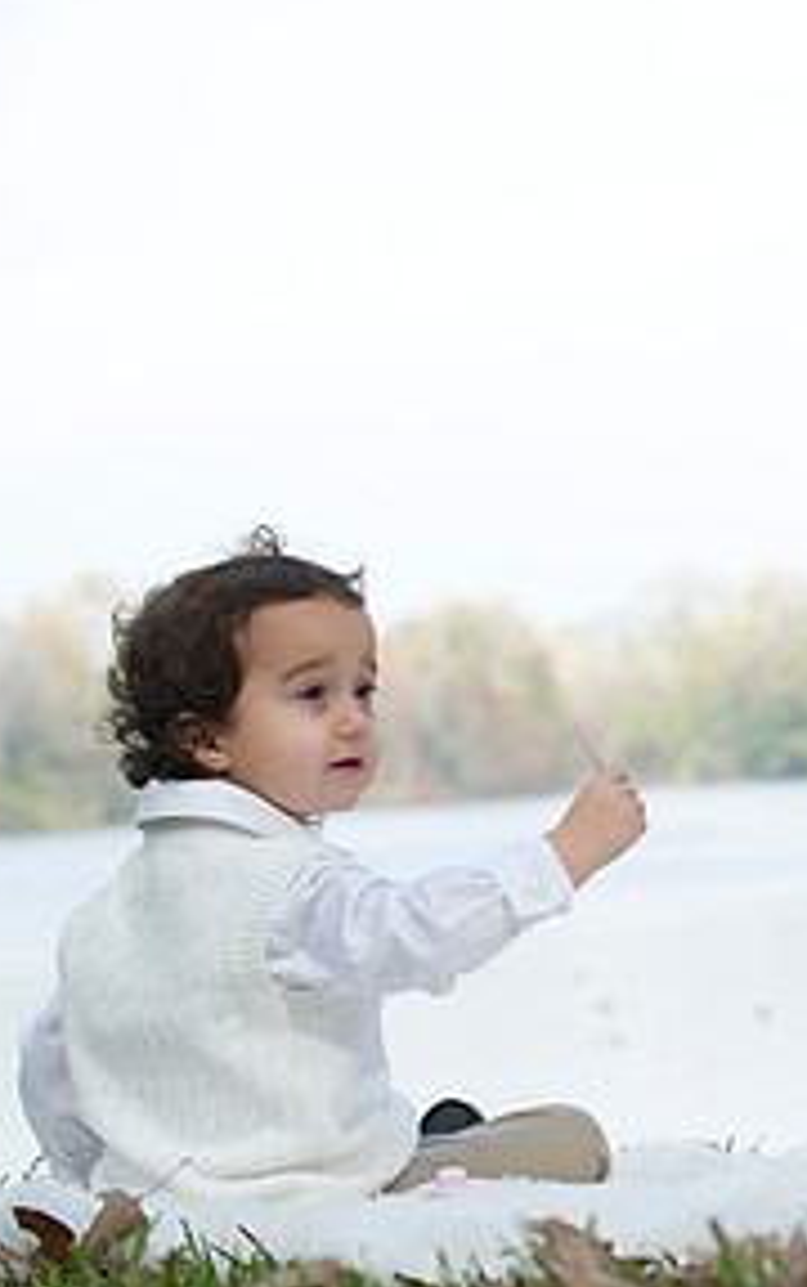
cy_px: 619
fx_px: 6494
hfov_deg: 7.0
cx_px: 1228
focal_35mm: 185
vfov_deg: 11.3
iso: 200
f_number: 5
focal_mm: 90
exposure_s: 1/320
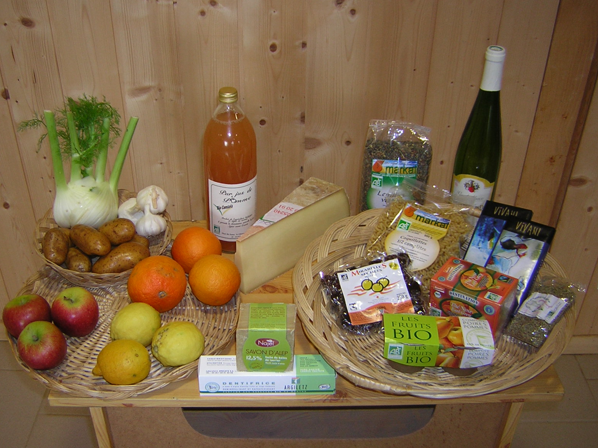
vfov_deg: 38.7
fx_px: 639
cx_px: 292
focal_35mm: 37
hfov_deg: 50.1
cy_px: 226
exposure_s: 1/30
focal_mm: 4.7
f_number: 2.6
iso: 50
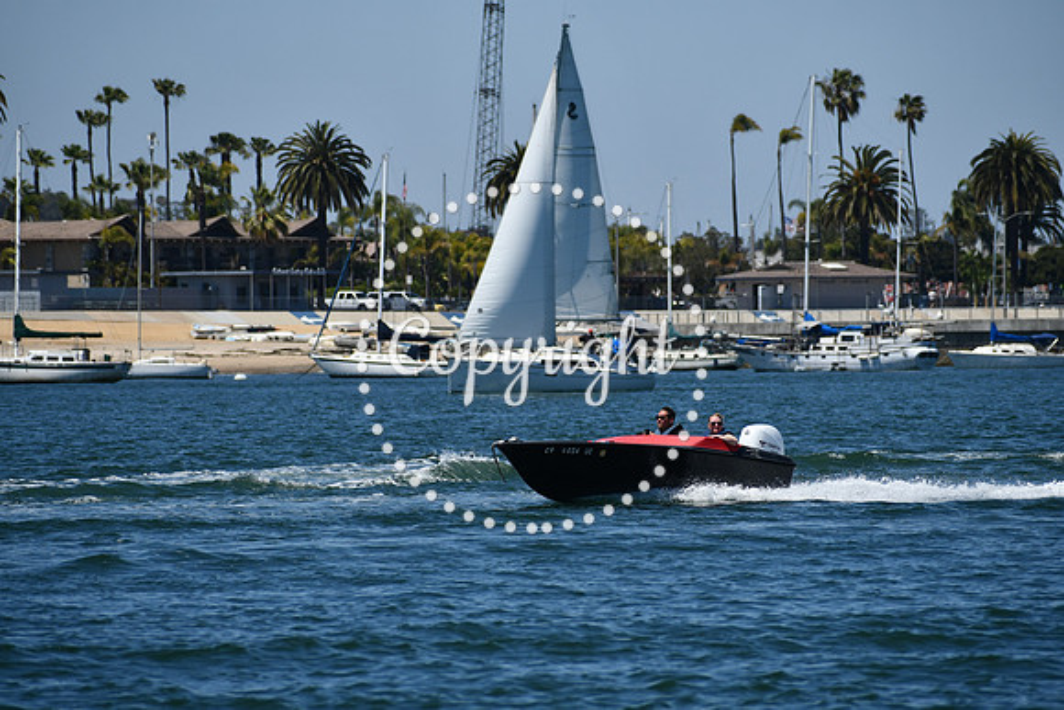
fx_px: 10199
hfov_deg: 6.0
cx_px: 532
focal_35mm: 345
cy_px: 355
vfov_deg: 4.0
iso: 200
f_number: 7.1
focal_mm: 230
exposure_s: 1/1600
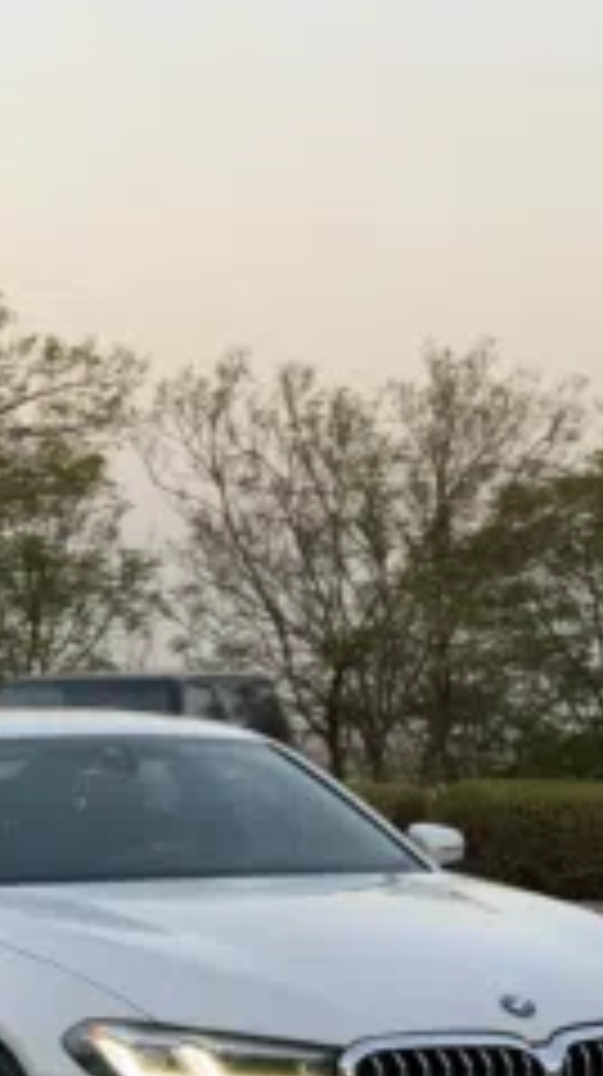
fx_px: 2707
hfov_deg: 12.7
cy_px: 819
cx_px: 189
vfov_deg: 22.2
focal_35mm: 95
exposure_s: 1/122
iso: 80
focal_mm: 6
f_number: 2.4
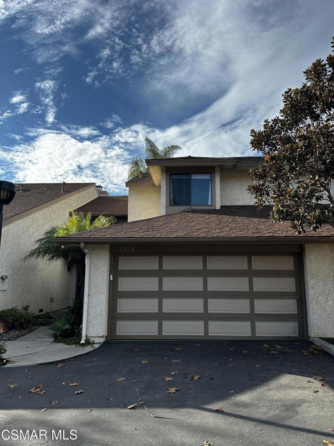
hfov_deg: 54.9
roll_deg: -0.5
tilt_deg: +9.7
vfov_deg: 69.4
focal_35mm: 25
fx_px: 322
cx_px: 173
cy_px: 224
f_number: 1.78
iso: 80
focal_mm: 6.86
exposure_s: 1/2591
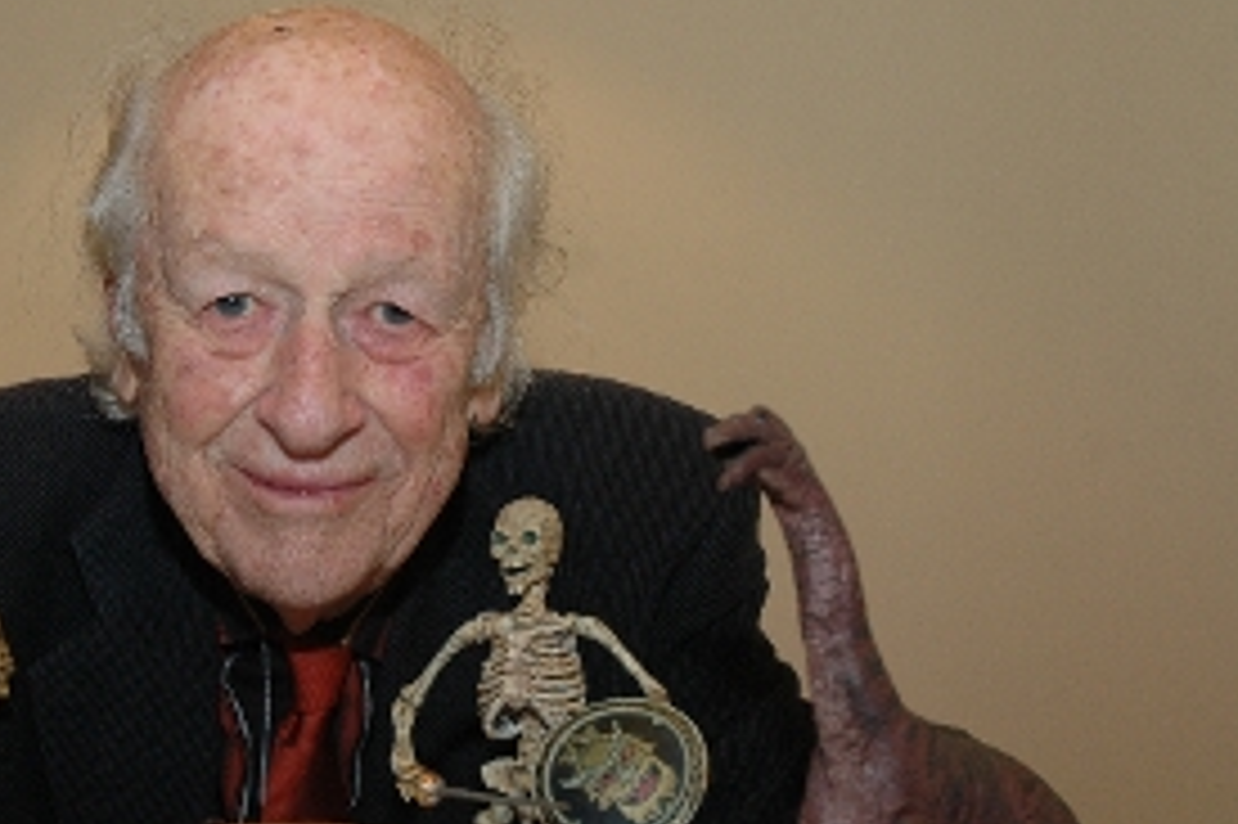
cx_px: 351
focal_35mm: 66
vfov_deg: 20.6
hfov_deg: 30.3
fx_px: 2260
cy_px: 552
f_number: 5
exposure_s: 1/60
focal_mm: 29
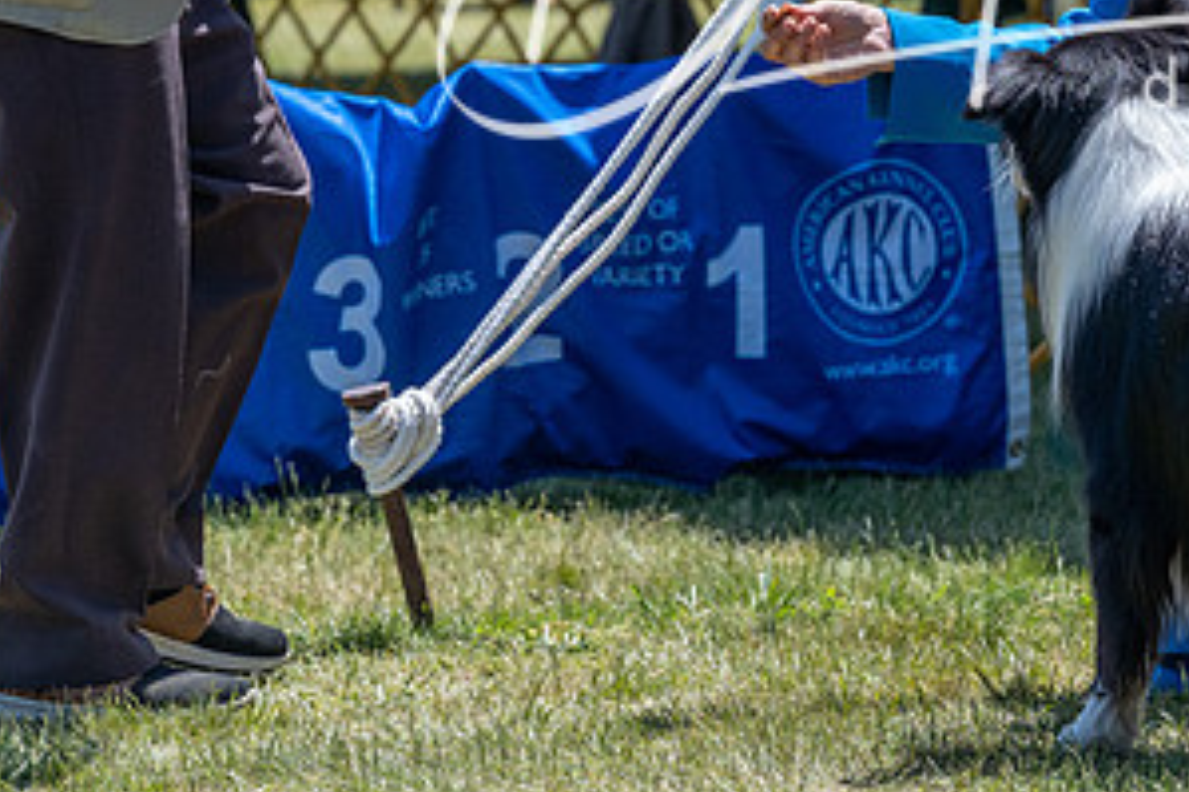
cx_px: 1014
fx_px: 10134
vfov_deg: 4.5
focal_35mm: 307
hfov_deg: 6.7
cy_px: 209
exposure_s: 1/1600
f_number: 7.1
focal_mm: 158
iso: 1250
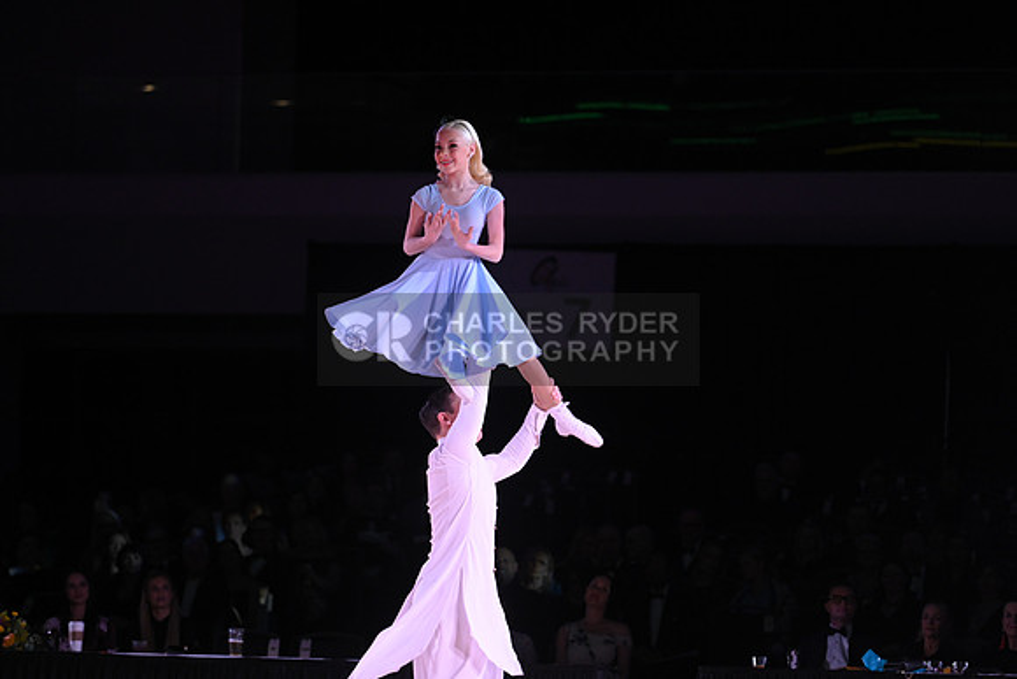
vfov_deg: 6.9
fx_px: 5651
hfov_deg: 10.3
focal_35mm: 200
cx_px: 508
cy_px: 340
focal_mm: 200
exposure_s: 1/200
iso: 1600
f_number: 4
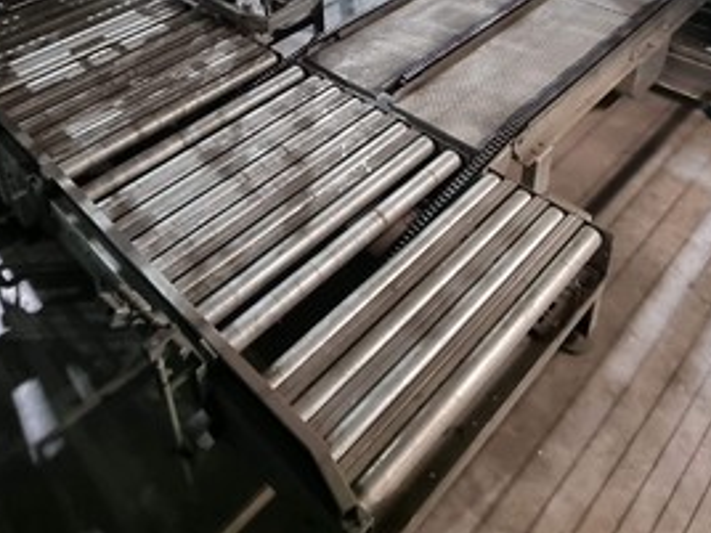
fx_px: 637
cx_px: 300
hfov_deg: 58.1
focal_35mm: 31
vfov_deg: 39.3
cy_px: -16
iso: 1000
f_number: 2.2
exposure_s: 1/25
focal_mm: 2.2
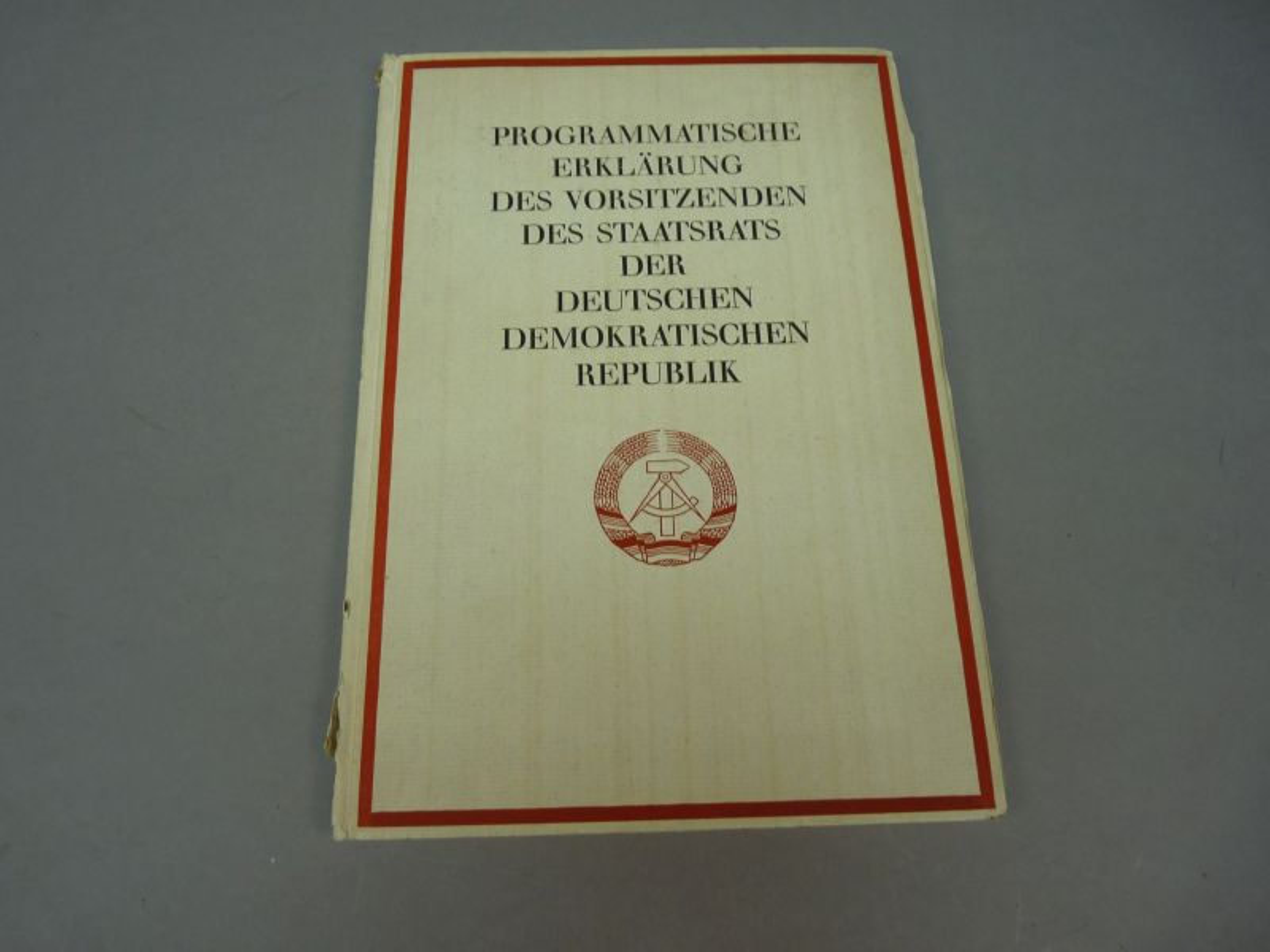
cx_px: 635
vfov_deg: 51.4
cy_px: 476
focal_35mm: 27
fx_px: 991
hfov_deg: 65.3
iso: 100
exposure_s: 1/60
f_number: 2.8
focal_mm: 4.8
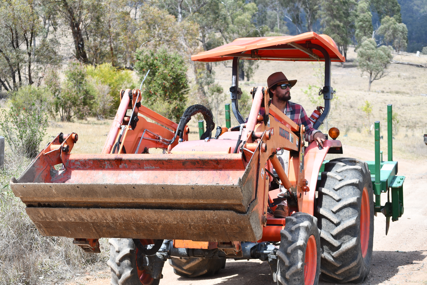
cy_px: 142
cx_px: 214
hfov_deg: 24.8
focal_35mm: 82
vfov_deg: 16.7
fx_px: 973
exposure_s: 1/250
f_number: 8
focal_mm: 55
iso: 125
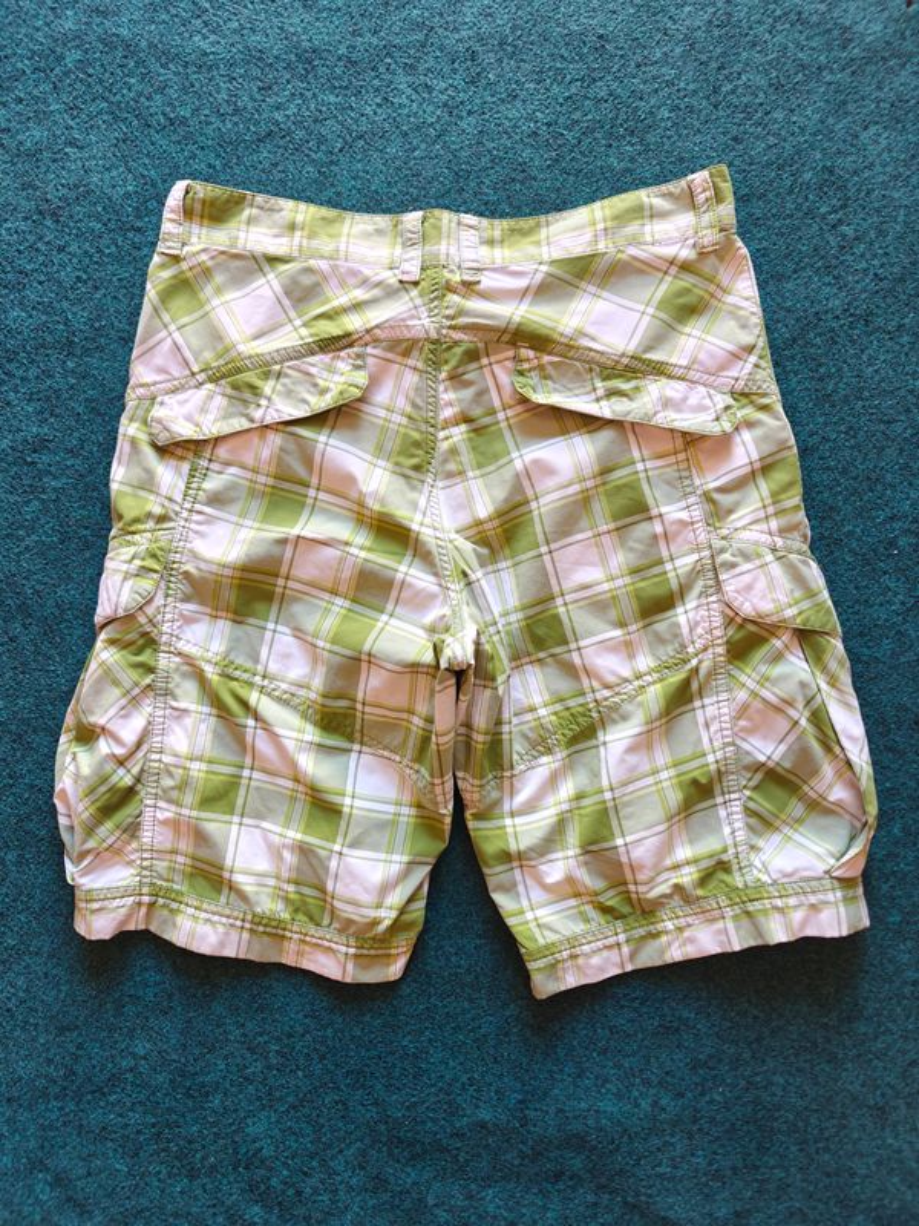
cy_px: 613
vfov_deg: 73.9
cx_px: 460
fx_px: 814
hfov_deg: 58.9
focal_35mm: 23
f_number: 1.6
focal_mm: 6.06
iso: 320
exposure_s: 1/100
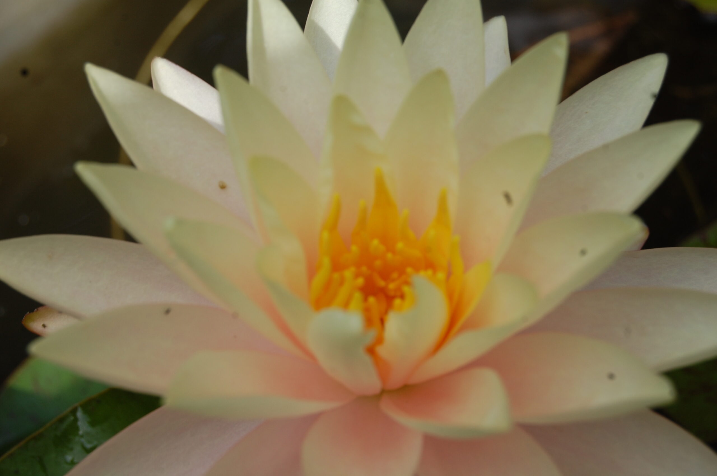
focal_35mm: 82
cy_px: 238
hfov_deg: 24.6
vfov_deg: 16.5
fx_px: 1642
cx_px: 358
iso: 200
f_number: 10
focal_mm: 55
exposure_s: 1/400
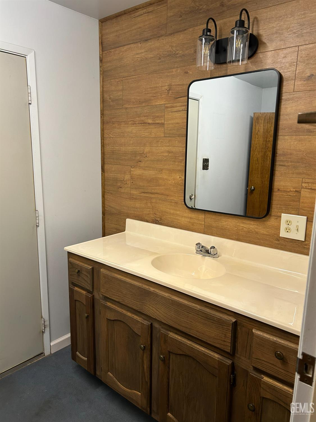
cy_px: 211
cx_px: 158
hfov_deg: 53.1
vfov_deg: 67.3
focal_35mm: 26
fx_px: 316
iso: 160
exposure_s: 1/60
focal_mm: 5.7
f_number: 1.5
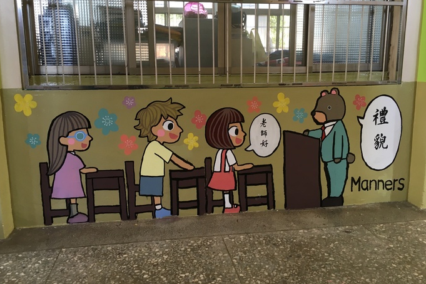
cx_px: 211
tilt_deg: -9.0
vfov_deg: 42.3
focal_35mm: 31
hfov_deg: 60.3
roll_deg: +0.9
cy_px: 128
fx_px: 367
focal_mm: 4.15
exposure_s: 1/30
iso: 50
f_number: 2.2
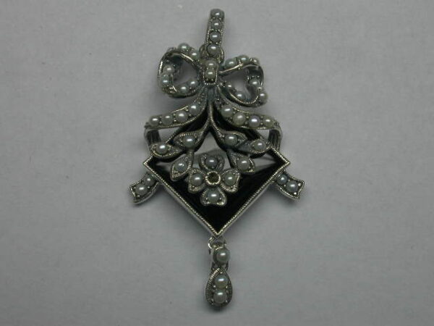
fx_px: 1066
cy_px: 163
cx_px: 217
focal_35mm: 85
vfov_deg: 17.4
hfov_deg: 23.0
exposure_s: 1/41.4
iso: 100
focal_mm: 17.7
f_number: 8.3
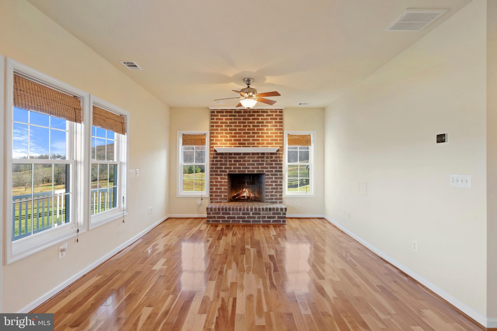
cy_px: 166
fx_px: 235
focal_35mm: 17
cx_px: 248
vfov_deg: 70.4
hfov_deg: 93.3
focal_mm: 17
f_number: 8
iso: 500
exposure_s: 1/13
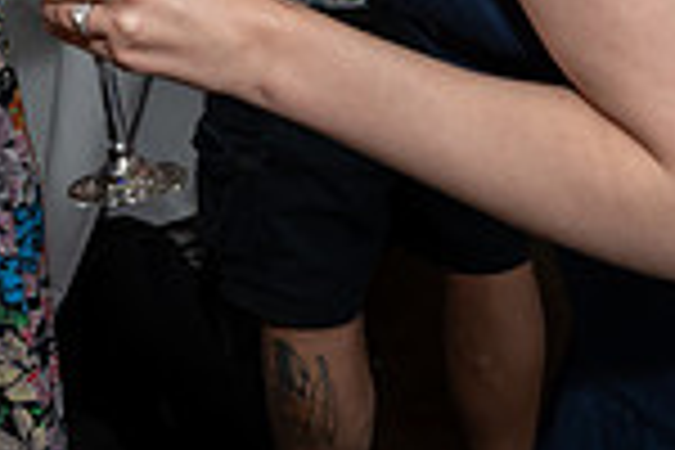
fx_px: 1950
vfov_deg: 12.1
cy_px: -349
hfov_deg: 19.1
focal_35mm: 104
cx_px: 13
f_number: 7.1
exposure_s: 1/250
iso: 640
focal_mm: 24
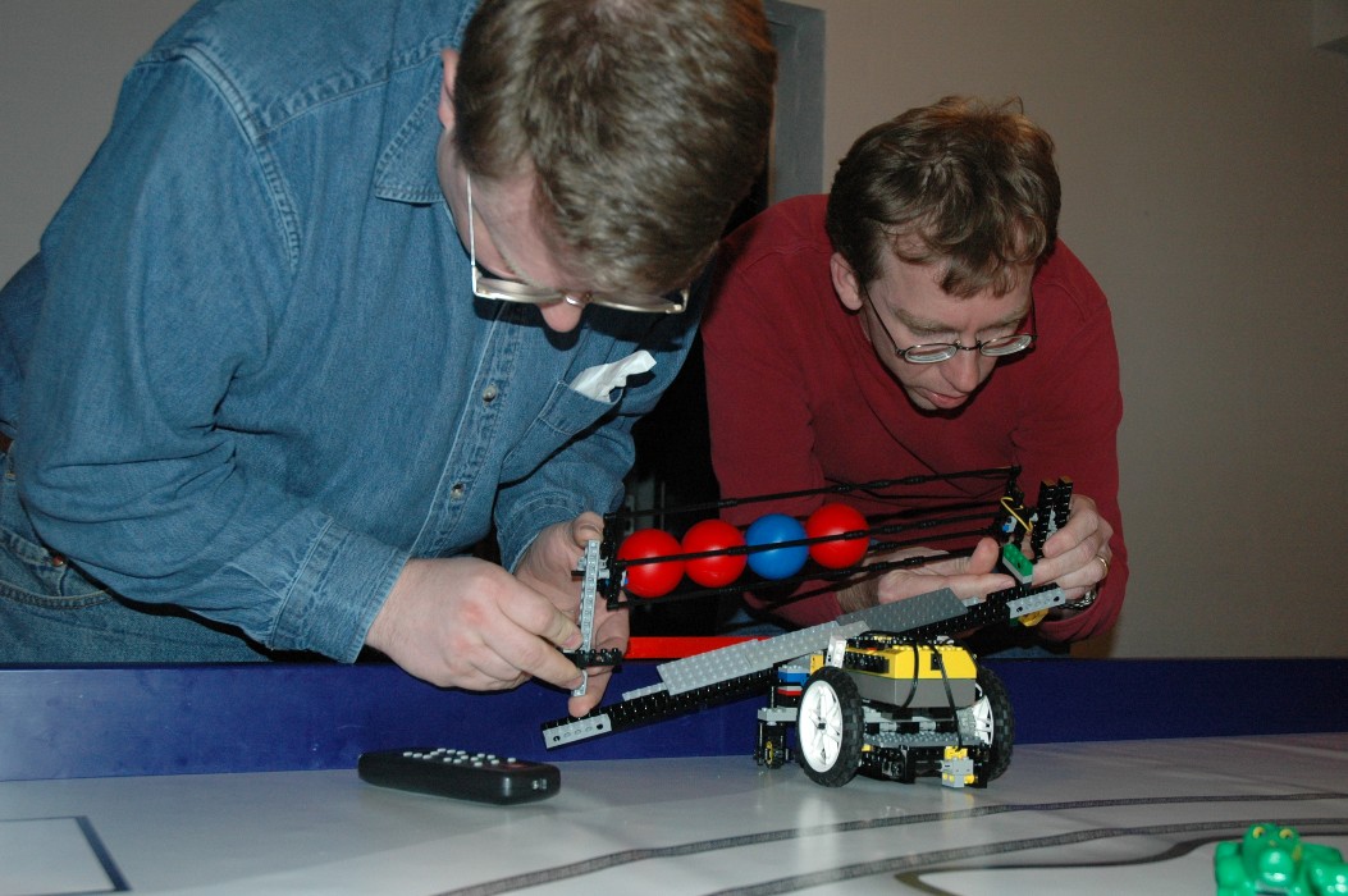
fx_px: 1515
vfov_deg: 32.9
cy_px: 448
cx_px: 674
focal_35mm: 40
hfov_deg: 48.0
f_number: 4
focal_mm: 27
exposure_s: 1/60
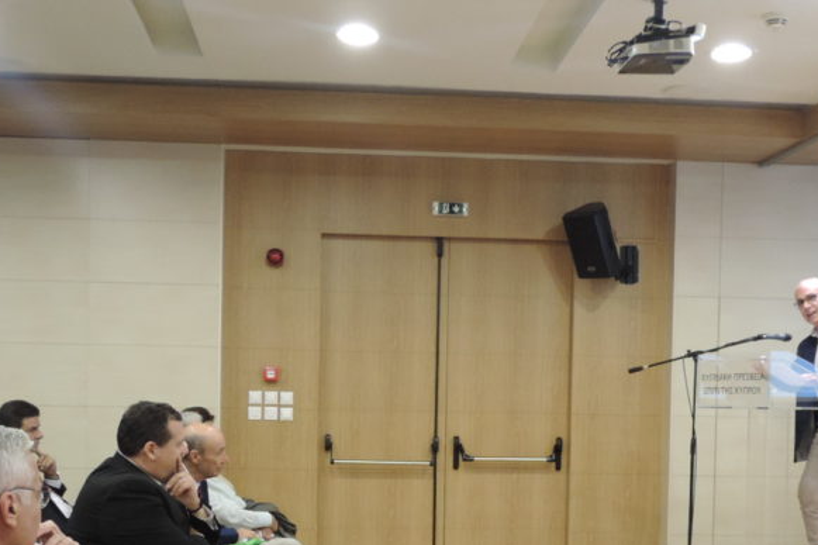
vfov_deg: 24.1
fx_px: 1249
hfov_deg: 36.2
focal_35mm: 55
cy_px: 451
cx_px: 428
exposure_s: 1/30
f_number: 3.1
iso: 400
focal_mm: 5.3
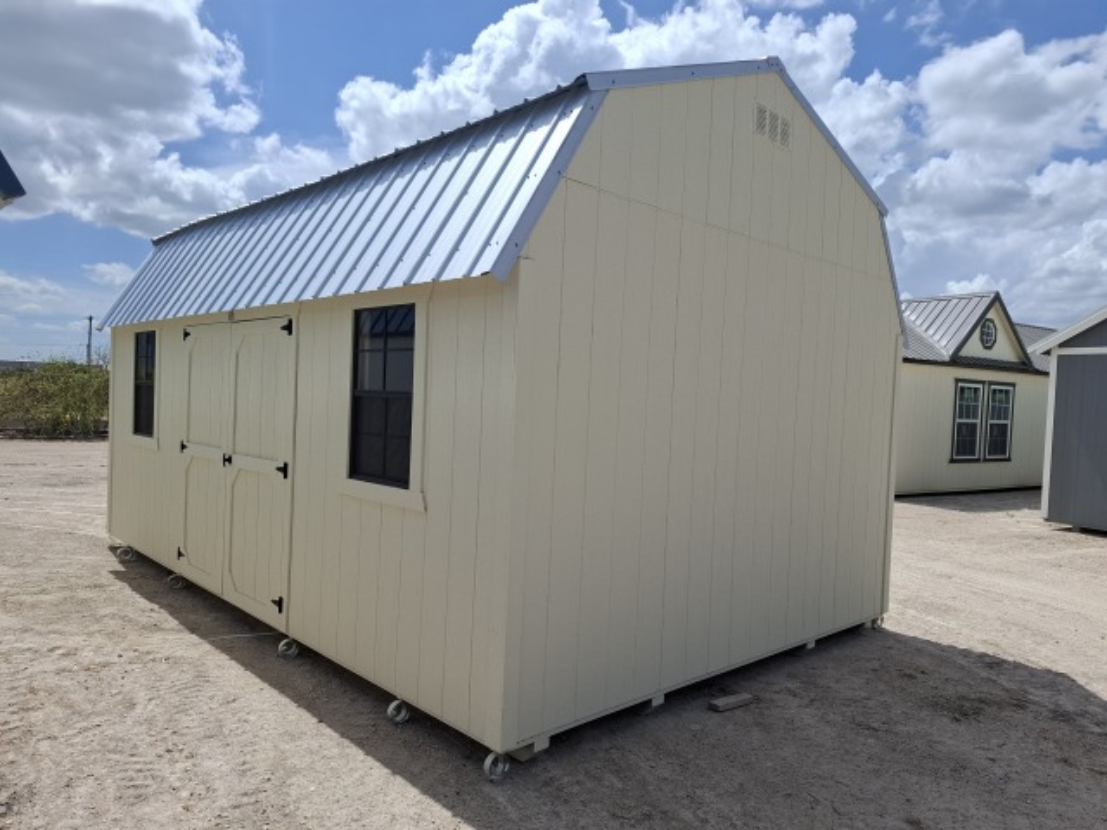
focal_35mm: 23
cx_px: 554
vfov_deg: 58.9
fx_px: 736
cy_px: 415
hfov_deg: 73.9
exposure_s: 1/3704
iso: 50
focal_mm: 5.54
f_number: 1.8
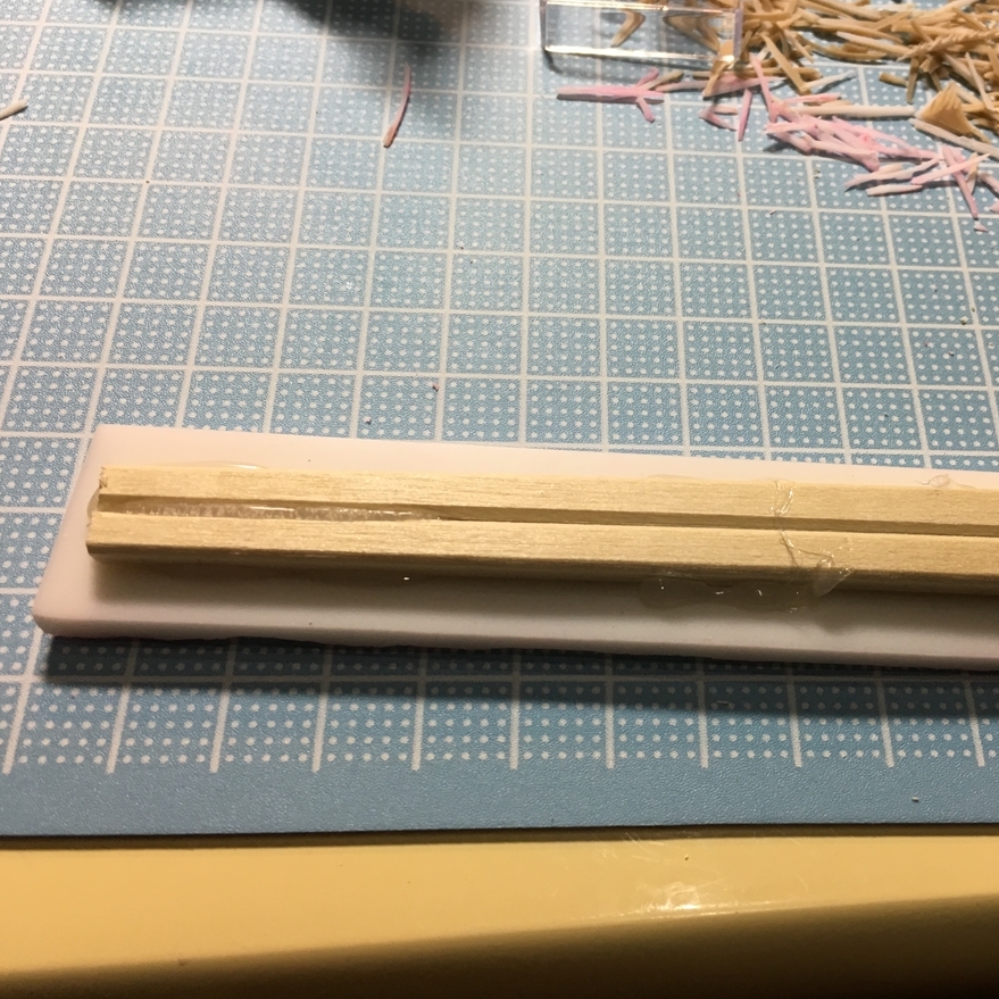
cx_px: 665
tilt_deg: -59.0
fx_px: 1143
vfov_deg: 47.2
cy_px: 505
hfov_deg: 46.5
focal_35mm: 35
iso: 40
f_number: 2.2
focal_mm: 4.15
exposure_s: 1/30
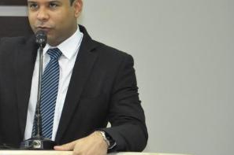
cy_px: 58
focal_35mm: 299
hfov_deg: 6.9
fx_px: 1940
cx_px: 19
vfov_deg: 4.6
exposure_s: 1/30
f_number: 5.6
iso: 3200
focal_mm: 105
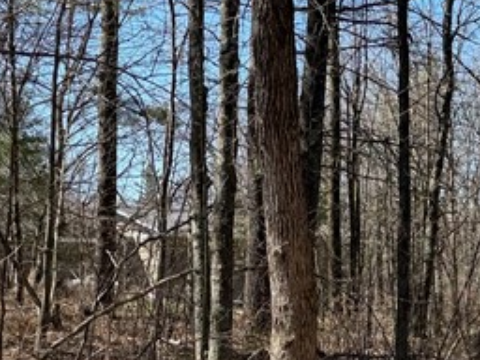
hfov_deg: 20.4
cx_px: 176
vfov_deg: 15.4
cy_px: 246
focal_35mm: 96
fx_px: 1331
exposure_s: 1/1560
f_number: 1.78
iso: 80
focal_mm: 6.76
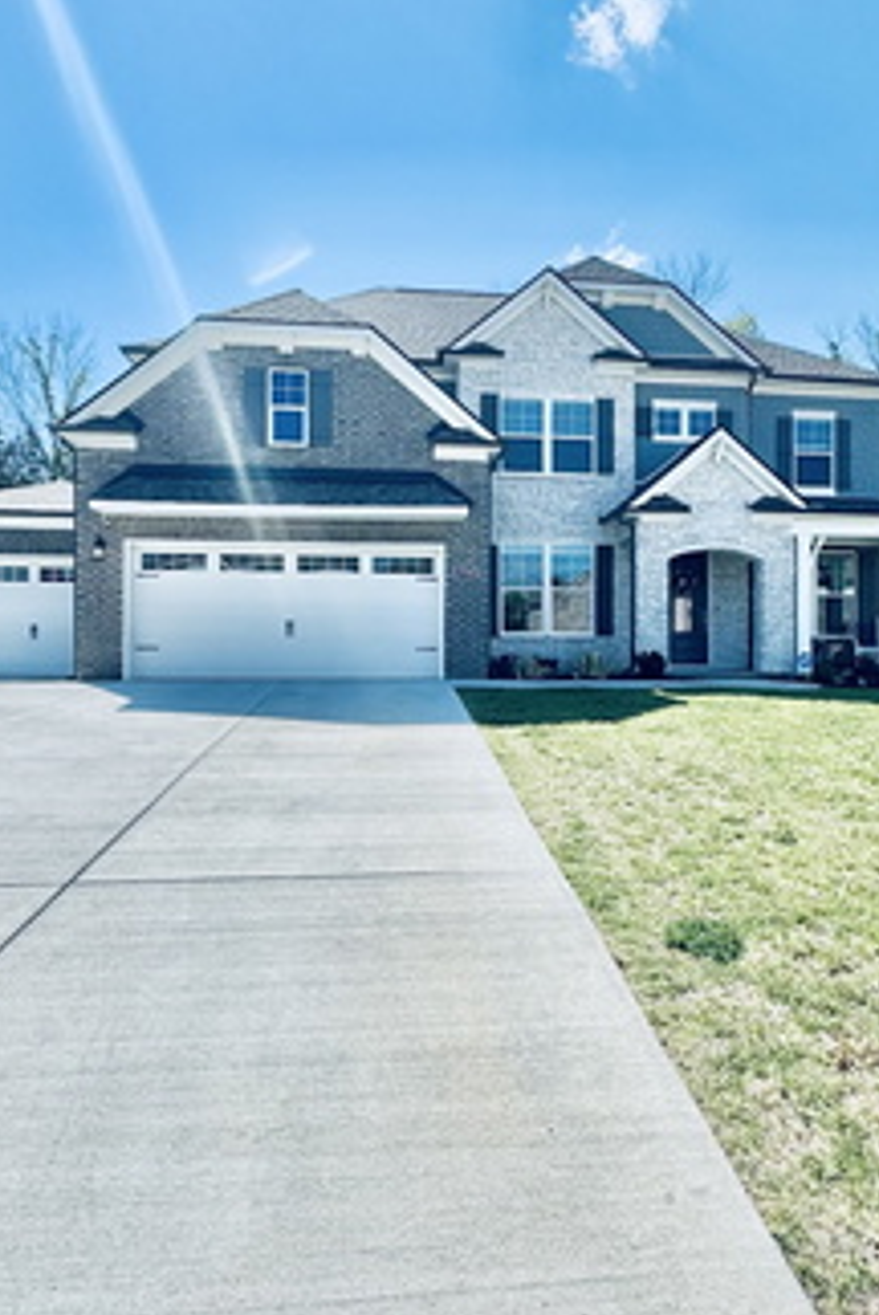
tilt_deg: -0.5
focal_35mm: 24
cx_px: 501
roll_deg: -0.3
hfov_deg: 53.1
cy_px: 658
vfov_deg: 73.7
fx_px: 877
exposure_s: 1/2584
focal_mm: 2.22
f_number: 2.2
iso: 50
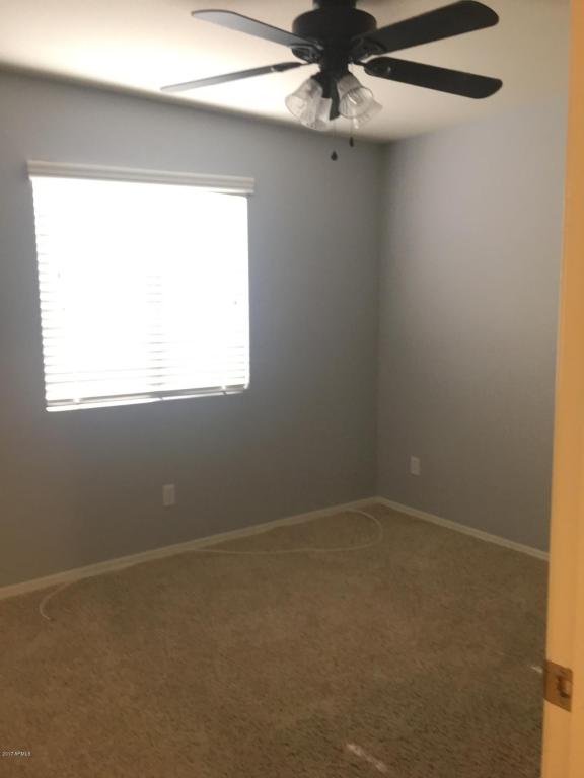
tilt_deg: -7.3
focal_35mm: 29
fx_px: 652
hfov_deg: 48.2
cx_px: 292
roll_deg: -0.1
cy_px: 389
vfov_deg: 61.7
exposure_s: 1/30
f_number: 2.2
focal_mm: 4.15
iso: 200
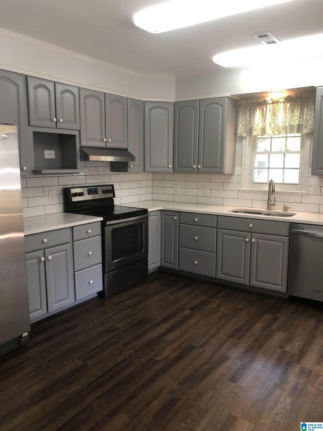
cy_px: 216
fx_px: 348
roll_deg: +0.2
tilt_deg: -7.5
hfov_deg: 49.7
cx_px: 162
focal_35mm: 28
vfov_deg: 63.4
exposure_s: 1/17
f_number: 1.8
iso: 40
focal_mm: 3.99
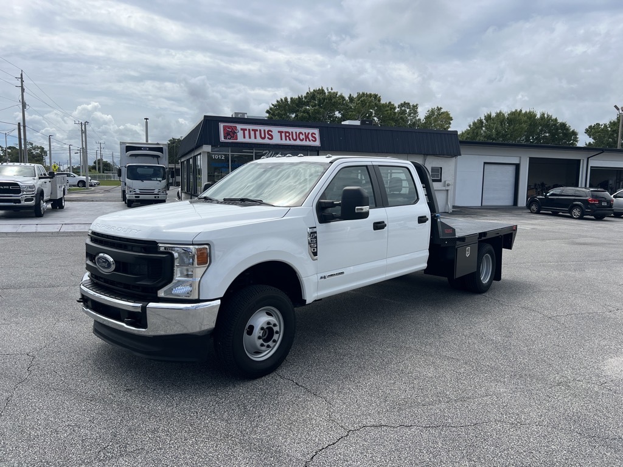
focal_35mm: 26
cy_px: 234
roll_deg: -1.0
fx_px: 468
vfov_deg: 53.1
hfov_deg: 67.3
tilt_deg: -5.8
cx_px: 312
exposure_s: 1/6993
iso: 50
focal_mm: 5.7
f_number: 1.5
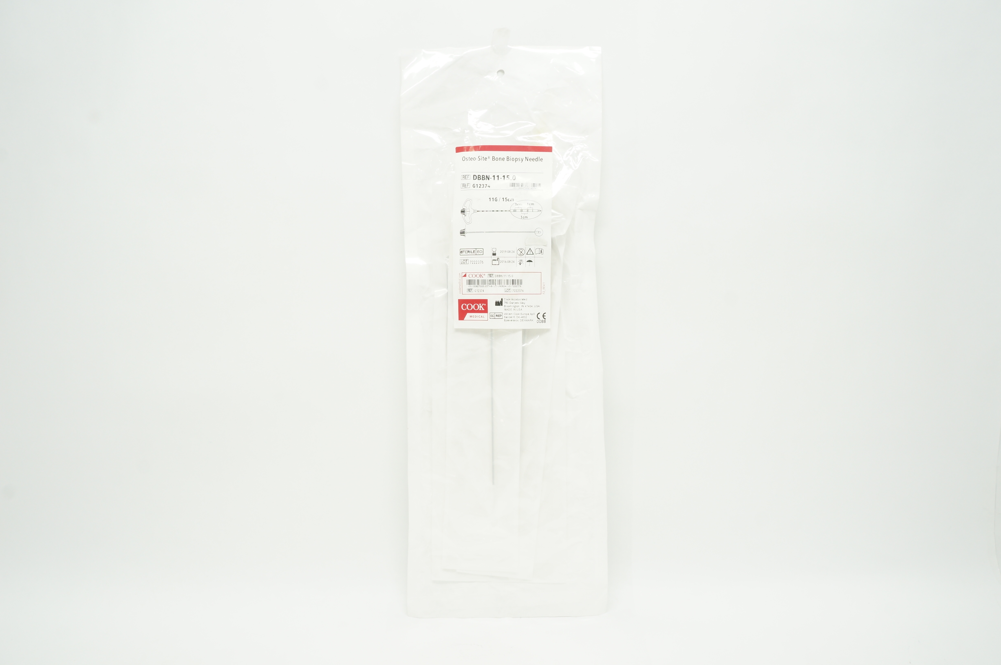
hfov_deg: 67.4
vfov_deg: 47.8
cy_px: 332
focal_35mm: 27
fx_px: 750
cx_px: 500
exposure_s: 1/15
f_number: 11
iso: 400
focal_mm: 18
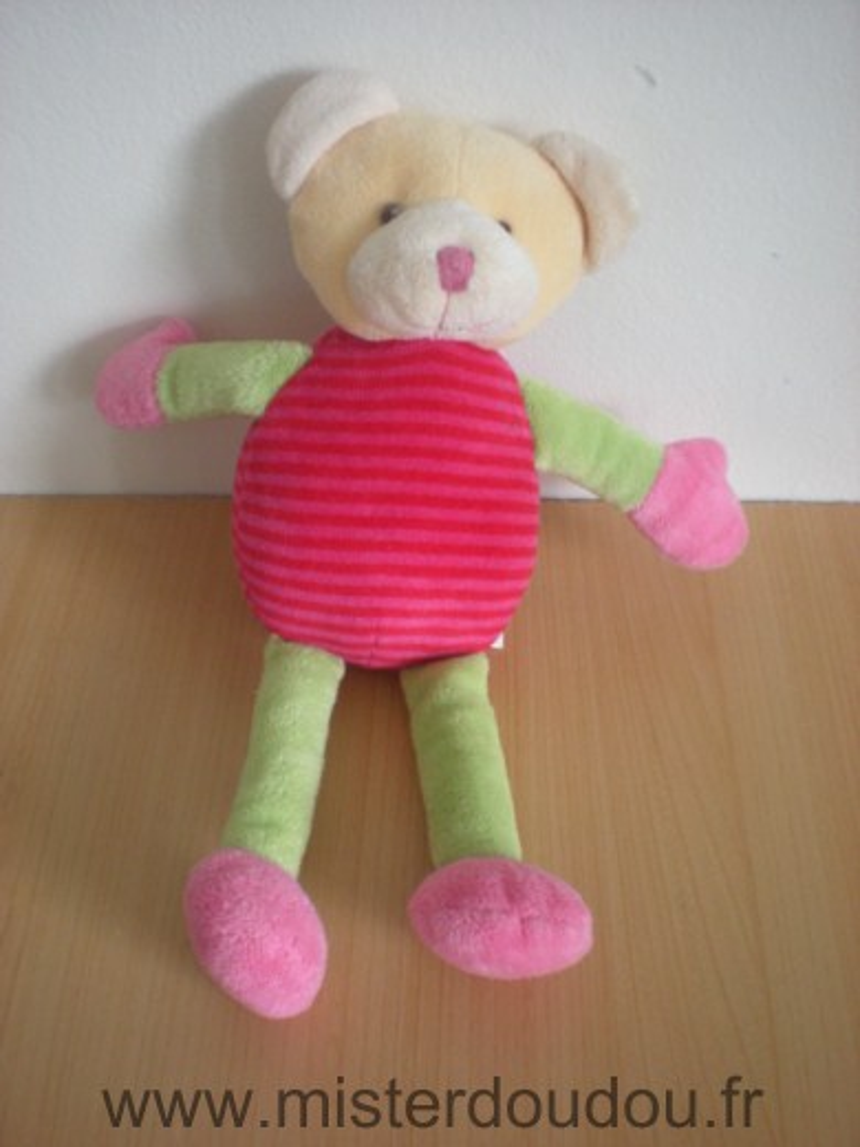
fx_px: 1259
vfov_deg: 49.0
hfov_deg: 37.7
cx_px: 430
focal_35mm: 38
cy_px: 574
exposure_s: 1/19.4
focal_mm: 6.3
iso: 200
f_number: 3.1
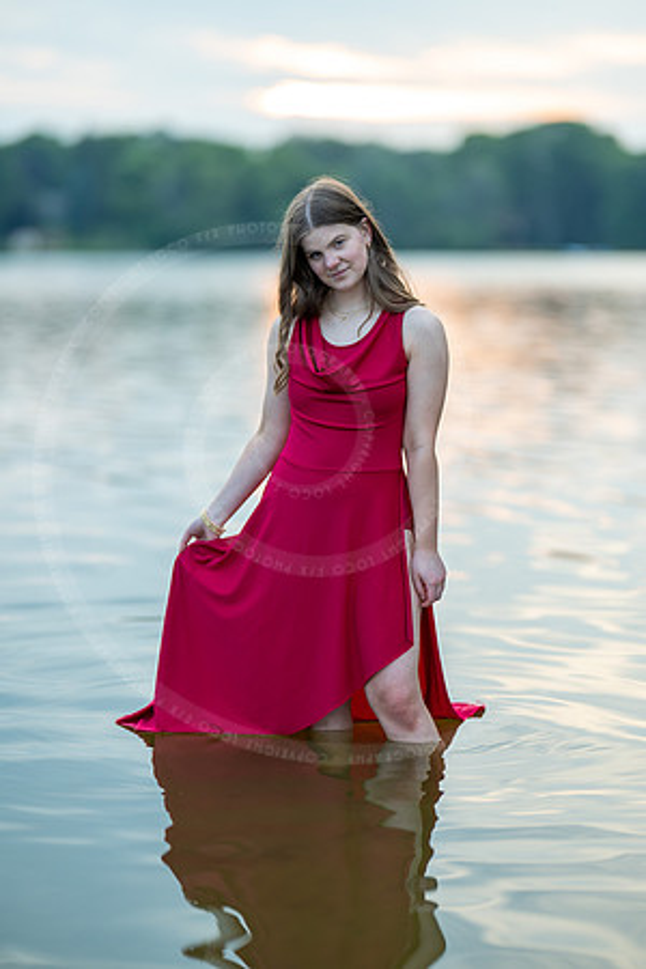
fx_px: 2288
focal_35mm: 85
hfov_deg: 16.1
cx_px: 323
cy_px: 484
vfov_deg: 23.9
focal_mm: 85
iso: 200
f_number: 1.2
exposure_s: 1/500
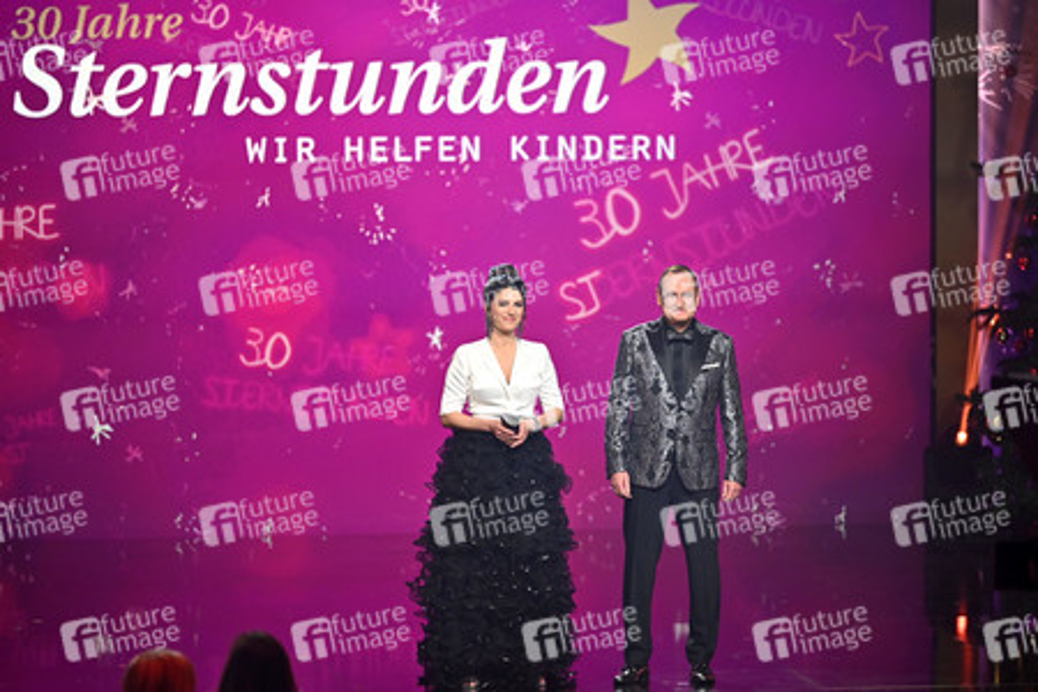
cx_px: 519
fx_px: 5190
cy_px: 346
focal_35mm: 180
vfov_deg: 7.6
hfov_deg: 11.4
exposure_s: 1/400
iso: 2000
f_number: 2.8
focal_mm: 180
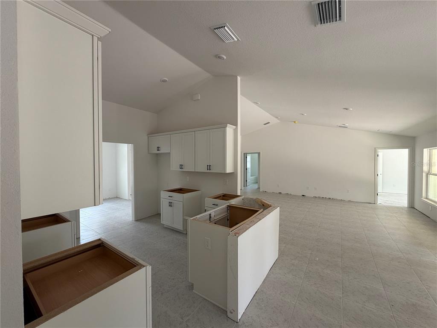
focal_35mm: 14
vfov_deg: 85.7
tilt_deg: -1.1
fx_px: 177
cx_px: 218
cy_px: 164
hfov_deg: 102.1
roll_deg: +0.7
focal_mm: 2.22
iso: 100
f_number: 2.2
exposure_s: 1/121
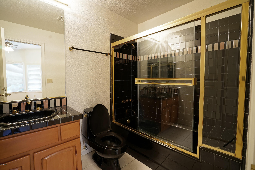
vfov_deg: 73.7
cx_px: 128
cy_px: 85
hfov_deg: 96.7
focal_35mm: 16
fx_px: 113
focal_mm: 16
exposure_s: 1
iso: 100
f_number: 7.1
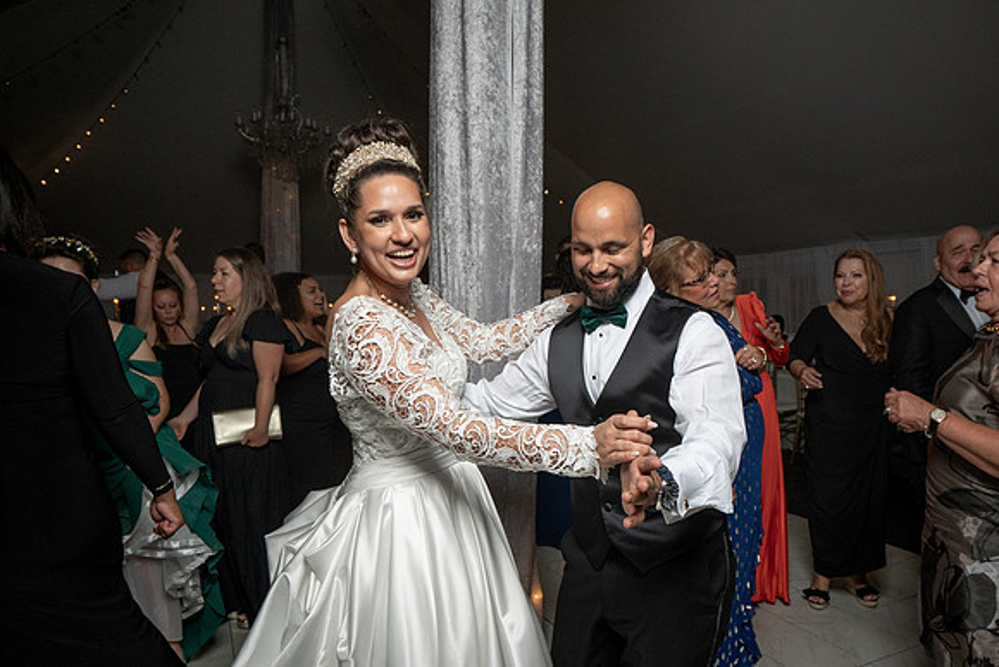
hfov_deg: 72.9
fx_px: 674
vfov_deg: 52.5
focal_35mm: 24
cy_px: 366
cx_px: 547
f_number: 5.6
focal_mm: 19
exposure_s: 1/250
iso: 2000
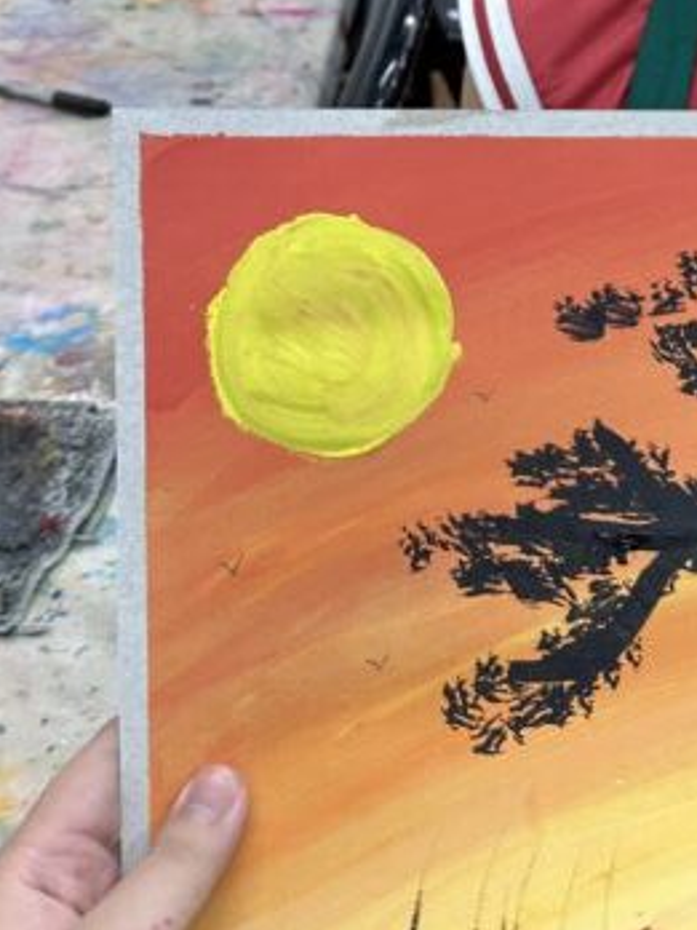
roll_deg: -3.1
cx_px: 785
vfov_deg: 27.7
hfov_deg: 20.2
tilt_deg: -32.9
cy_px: 216
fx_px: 1852
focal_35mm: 69
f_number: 1.78
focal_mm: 6.86
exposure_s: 1/100
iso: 80
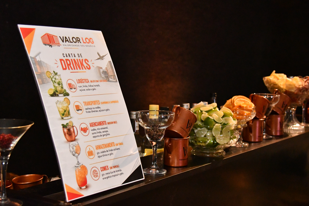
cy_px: 103
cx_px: 154
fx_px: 566
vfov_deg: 20.6
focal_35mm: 66
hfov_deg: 30.5
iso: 10000
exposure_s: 1/160
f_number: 5
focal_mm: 44
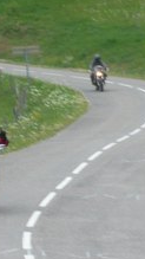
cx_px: 79
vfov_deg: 6.9
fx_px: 2149
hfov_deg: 3.9
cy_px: 144
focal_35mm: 314
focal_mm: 17.4
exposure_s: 1/50
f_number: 5
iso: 100
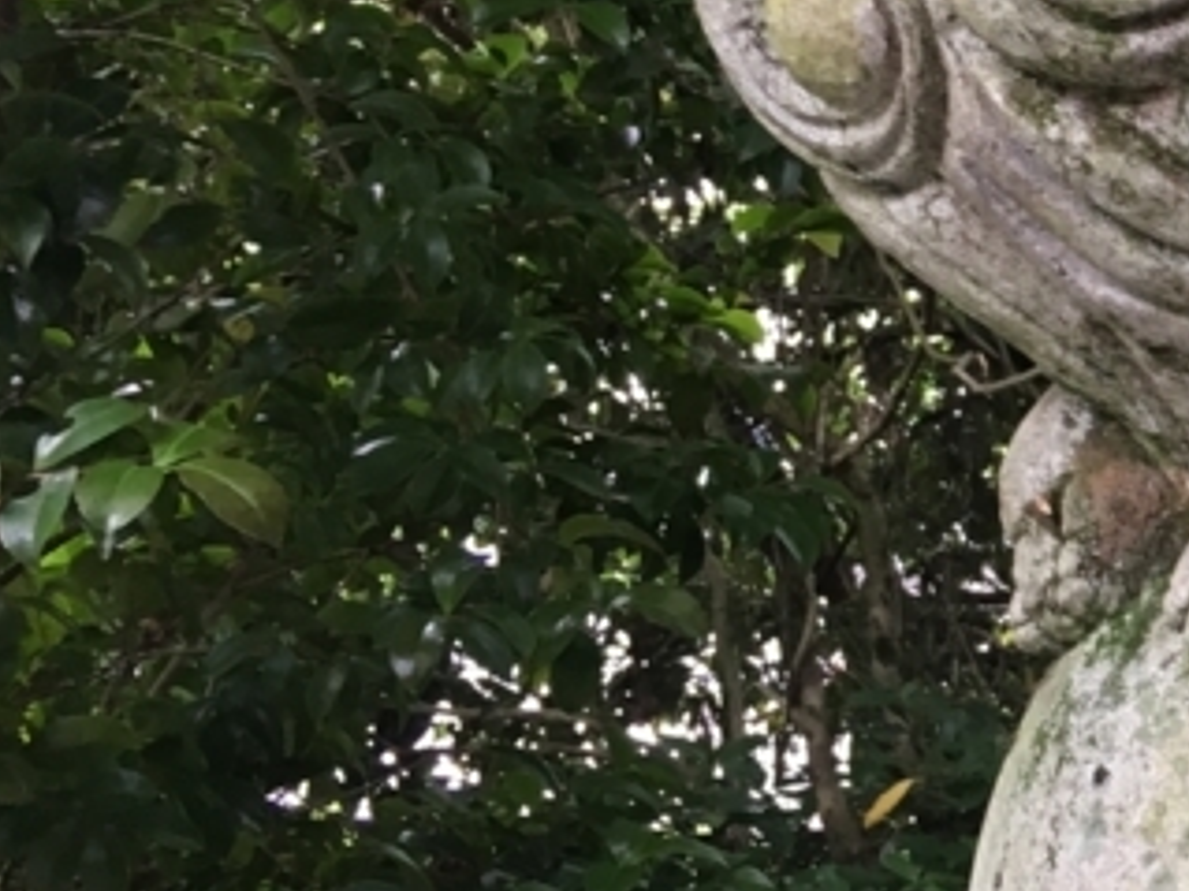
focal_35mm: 93
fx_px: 3193
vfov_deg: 15.9
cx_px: 1826
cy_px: 339
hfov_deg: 18.5
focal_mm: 4.15
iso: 64
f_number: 2.2
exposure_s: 1/30
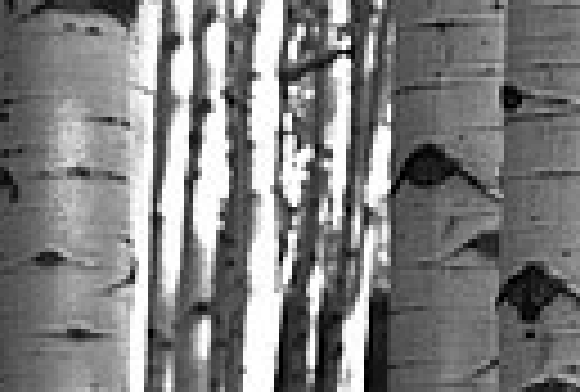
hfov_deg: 3.2
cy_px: 306
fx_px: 10319
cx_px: 517
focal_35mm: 638
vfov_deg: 2.2
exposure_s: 1/8
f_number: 11
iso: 100
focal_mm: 95
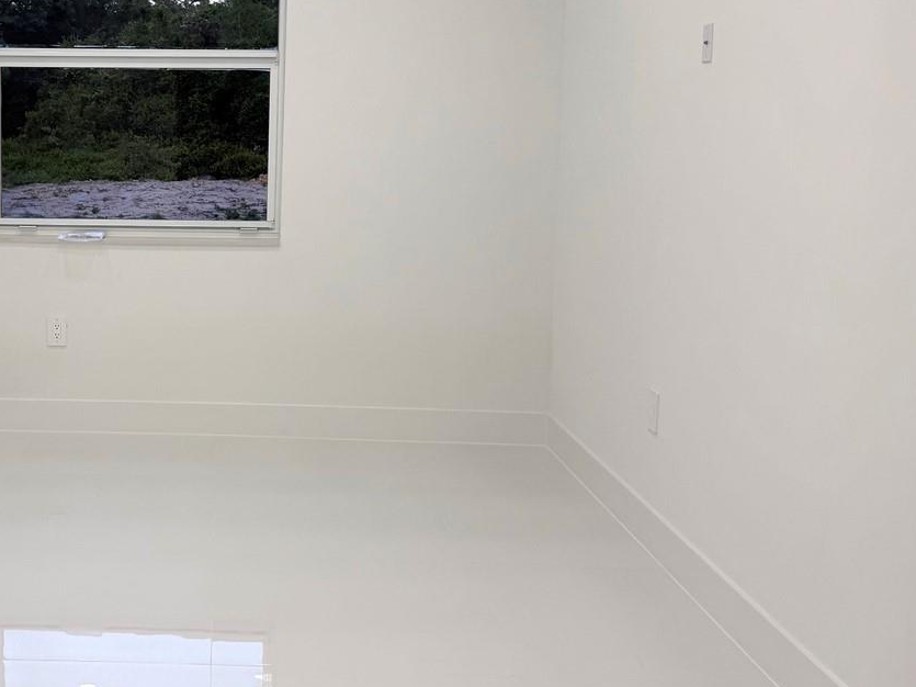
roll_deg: -0.8
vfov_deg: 31.2
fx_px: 1217
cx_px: 155
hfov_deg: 39.3
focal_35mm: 46
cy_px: 216
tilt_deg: -3.5
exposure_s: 1/120
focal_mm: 6.76
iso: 64
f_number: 1.78
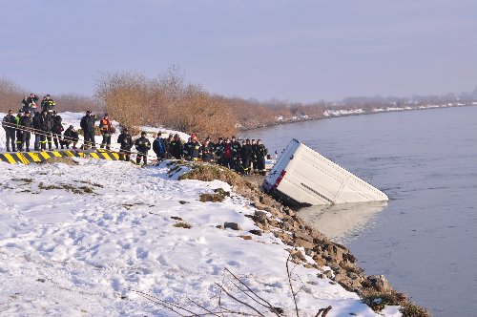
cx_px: 238
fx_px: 1092
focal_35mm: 82
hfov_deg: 24.6
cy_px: 158
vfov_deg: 16.5
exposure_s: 1/250
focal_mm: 55
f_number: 11
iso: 200
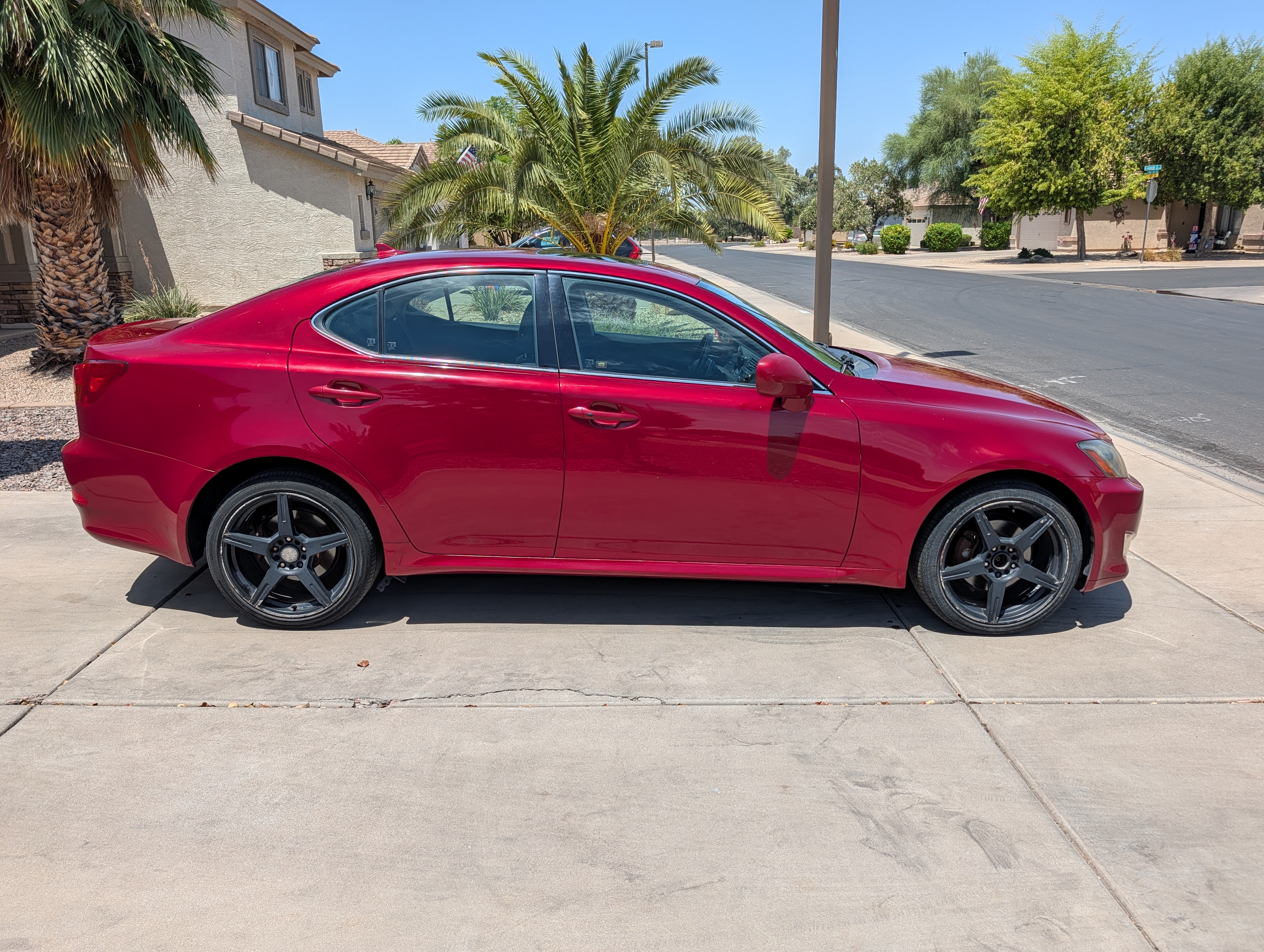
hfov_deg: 71.5
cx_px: 632
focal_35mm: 24
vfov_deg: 56.9
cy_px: 476
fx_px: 878
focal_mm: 6.9
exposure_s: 1/6579
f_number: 1.68
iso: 20
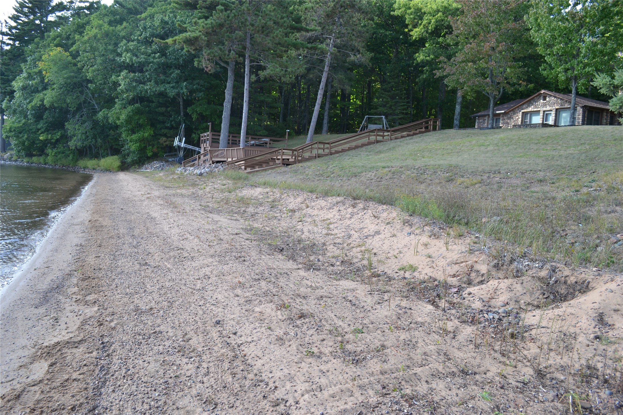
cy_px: 208
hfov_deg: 67.4
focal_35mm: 27
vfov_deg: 47.9
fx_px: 467
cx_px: 312
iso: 160
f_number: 5.6
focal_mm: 18
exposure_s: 1/125
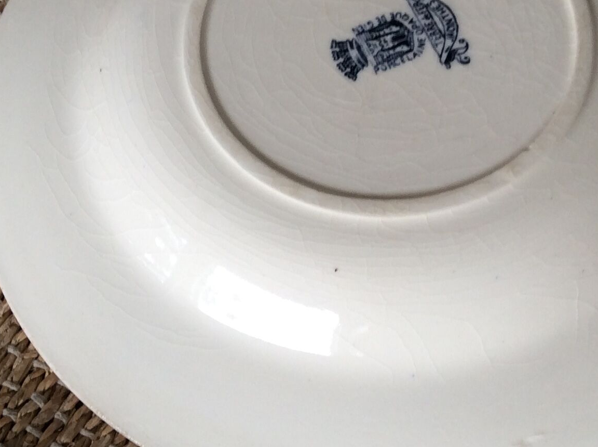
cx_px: 305
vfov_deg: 20.4
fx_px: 1242
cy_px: 177
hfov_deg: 27.1
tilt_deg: -61.6
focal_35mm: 72
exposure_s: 1/25
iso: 40
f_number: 2.4
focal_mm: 3.3
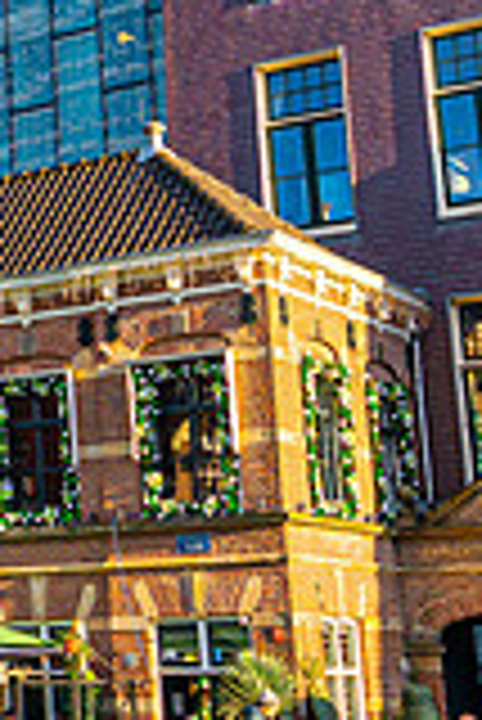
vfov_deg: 23.1
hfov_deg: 14.4
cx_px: -297
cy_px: 164
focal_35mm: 87
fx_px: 1743
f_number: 4
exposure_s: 1/320
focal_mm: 16
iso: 100
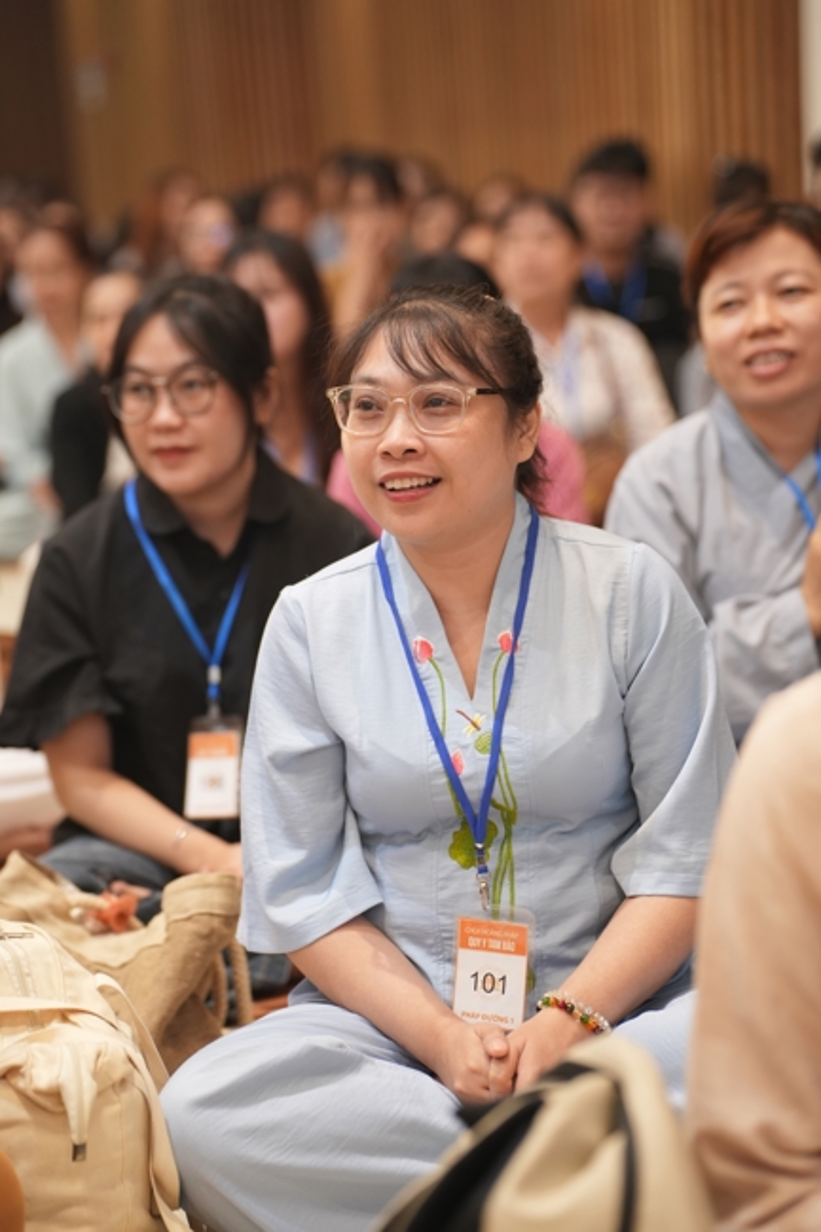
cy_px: 616
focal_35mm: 91
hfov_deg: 15.0
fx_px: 3114
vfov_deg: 22.4
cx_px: 410
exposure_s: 1/80
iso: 1250
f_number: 2.8
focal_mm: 91
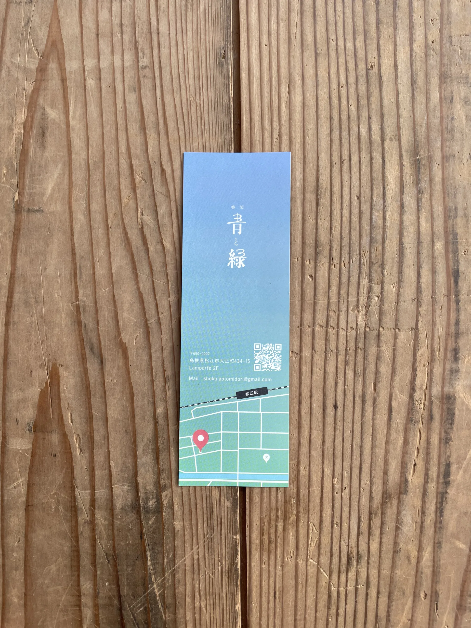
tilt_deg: -88.3
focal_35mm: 26
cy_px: 314
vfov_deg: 67.3
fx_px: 472
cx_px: 236
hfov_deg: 53.1
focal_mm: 4.2
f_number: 1.6
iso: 32
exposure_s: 1/222
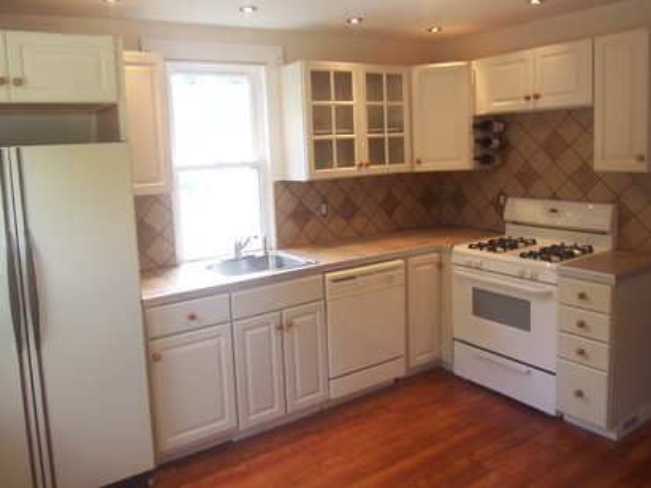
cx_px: 293
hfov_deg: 63.3
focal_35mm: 28
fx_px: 526
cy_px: 204
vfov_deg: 49.5
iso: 80
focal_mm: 3.8
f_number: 2.8
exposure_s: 1/30
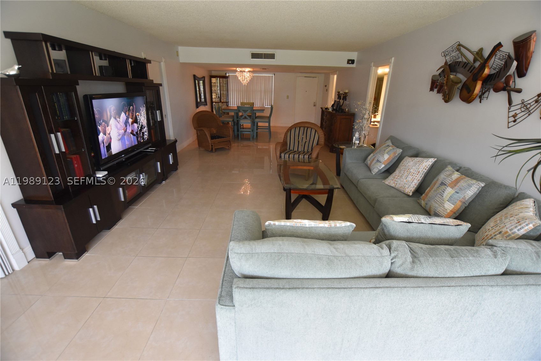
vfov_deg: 77.3
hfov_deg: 100.4
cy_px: 180
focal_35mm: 15
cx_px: 270
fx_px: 225
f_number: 4
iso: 800
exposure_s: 1/60
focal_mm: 10
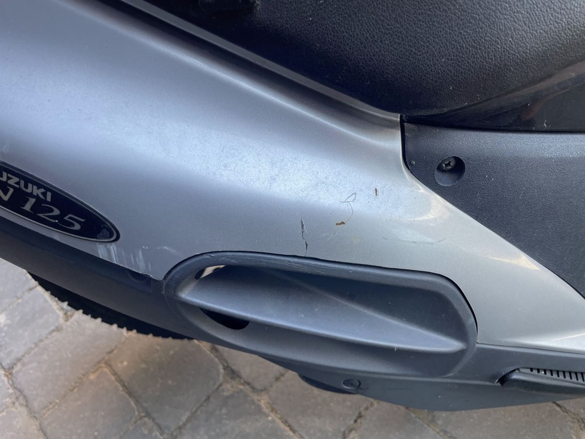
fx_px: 439
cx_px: 292
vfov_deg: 53.1
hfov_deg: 67.3
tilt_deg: -49.6
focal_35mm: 26
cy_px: 220
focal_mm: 4.2
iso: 32
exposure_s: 1/121
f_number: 1.6
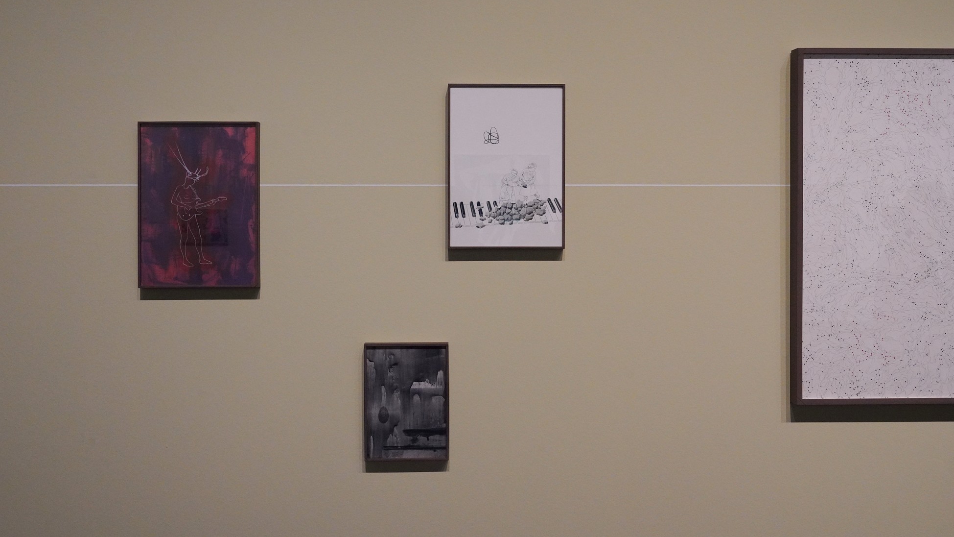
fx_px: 1088
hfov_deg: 47.4
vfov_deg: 27.7
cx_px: 482
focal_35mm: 43
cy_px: 229
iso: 6400
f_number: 11
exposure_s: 1/100
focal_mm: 40
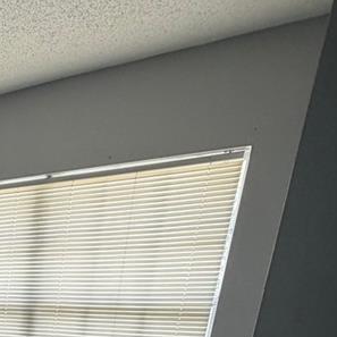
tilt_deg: -19.1
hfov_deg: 27.2
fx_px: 551
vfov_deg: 25.8
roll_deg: -1.7
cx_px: -126
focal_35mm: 50
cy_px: 498
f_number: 2.2
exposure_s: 1/121
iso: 250
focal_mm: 2.22
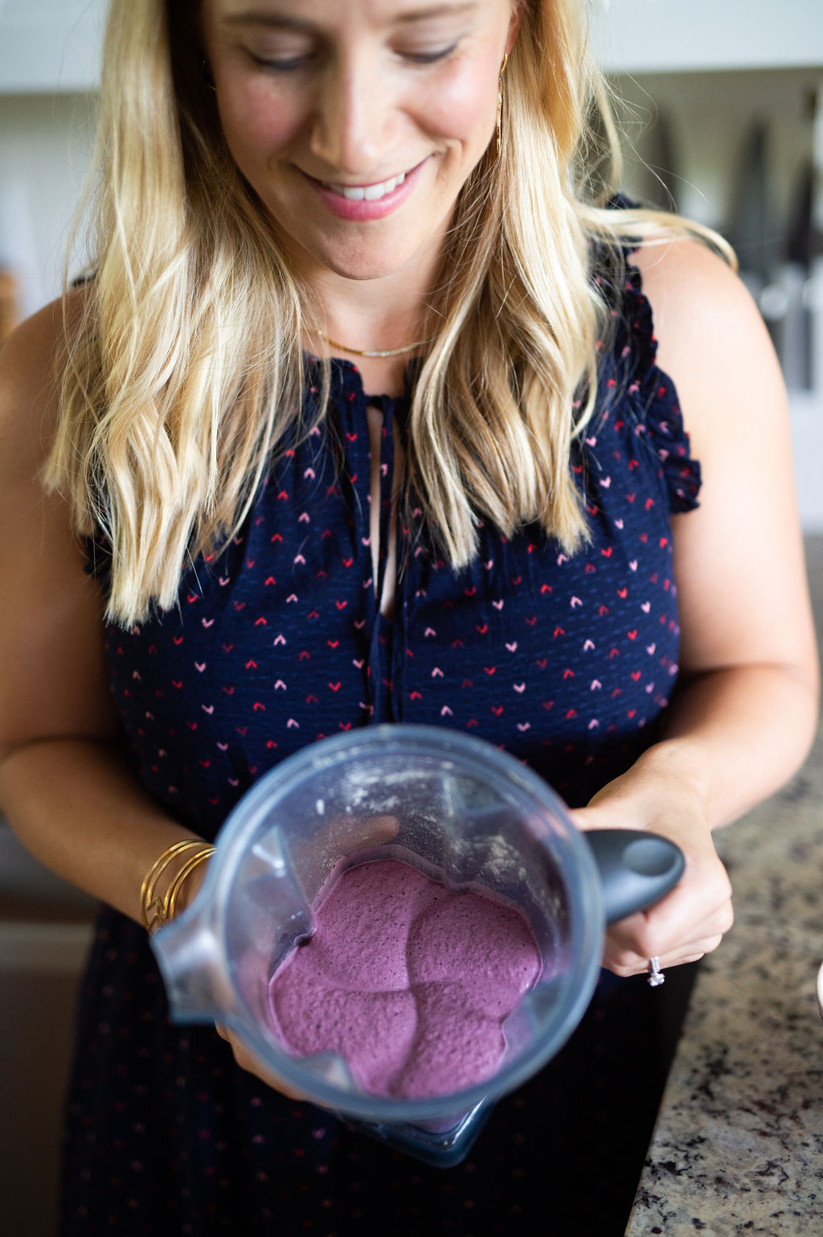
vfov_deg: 39.6
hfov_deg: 27.0
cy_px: 618
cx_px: 412
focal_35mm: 50
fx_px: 1716
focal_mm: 50
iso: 1250
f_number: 2
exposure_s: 1/320
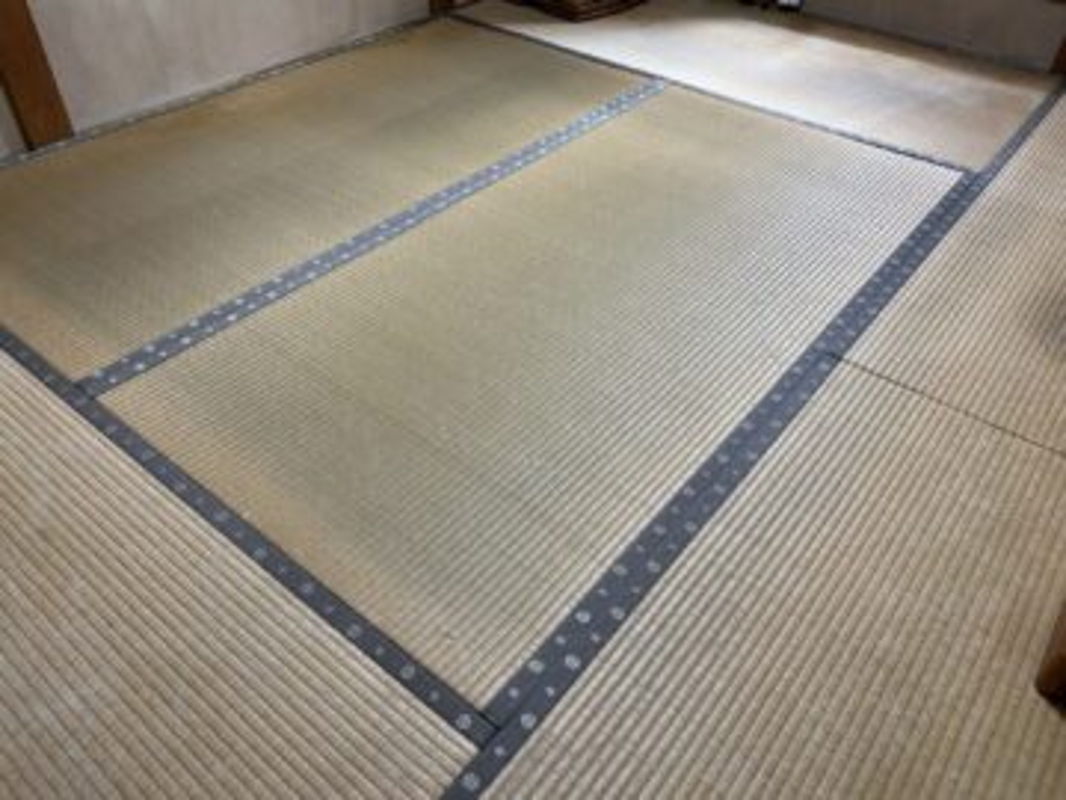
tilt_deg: -41.4
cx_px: 533
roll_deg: -2.5
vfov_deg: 53.1
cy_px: 400
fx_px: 801
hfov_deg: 67.3
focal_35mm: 26
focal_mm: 5.7
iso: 80
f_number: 1.5
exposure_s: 1/50
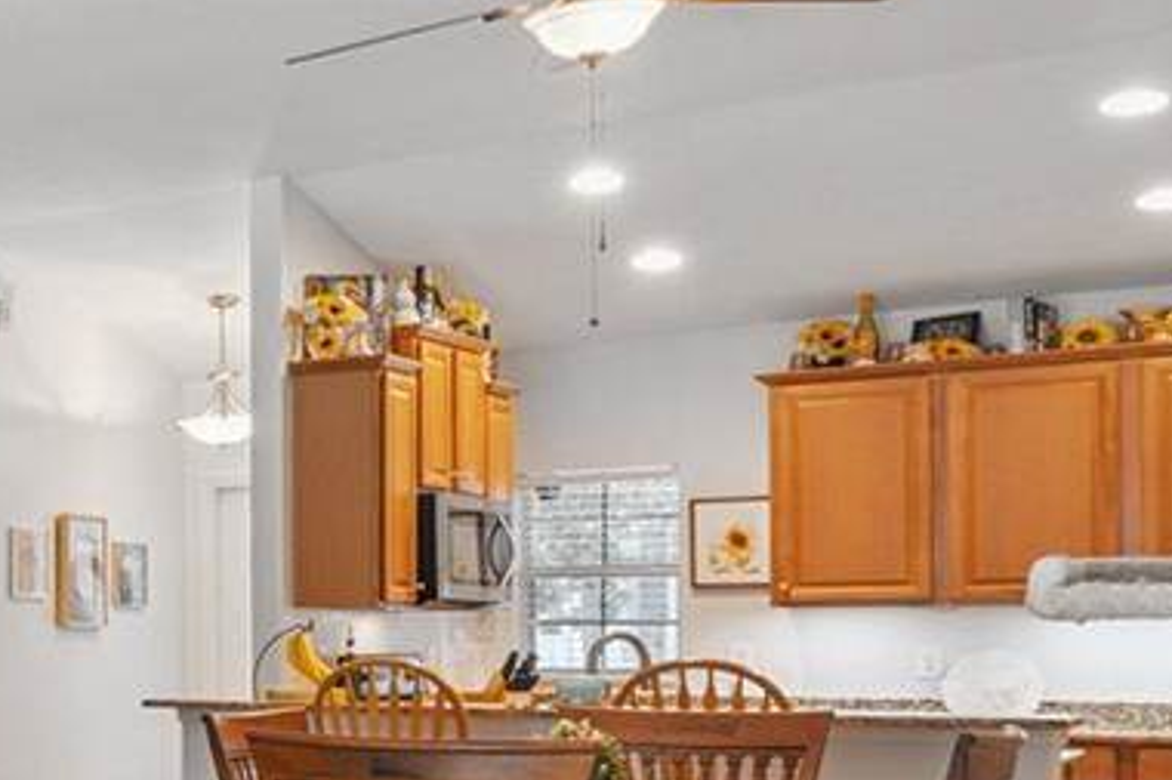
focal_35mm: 59
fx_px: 1920
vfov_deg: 22.7
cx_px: -780
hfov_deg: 23.4
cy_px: 626
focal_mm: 14
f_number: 8
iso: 400
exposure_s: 1/6
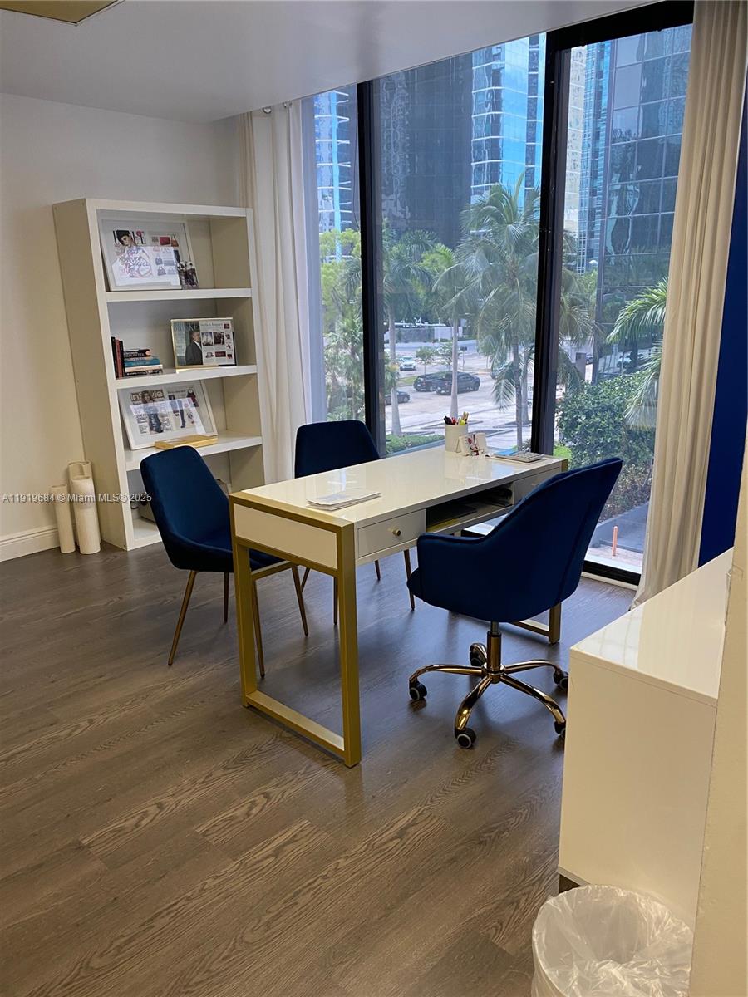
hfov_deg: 53.1
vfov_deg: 67.3
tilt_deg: -15.3
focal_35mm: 26
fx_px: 749
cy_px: 498
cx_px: 374
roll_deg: +1.1
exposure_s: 1/60
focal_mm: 4.25
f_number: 1.8
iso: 125
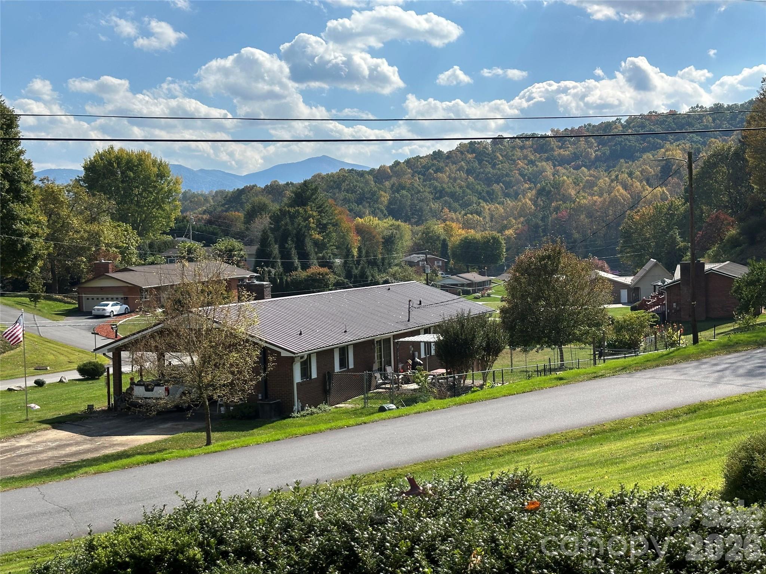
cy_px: 287
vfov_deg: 30.3
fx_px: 1062
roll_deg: +2.0
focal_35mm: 48
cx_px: 383
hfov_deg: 39.7
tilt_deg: -3.5
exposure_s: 1/4367
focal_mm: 6.86
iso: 64
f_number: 1.78
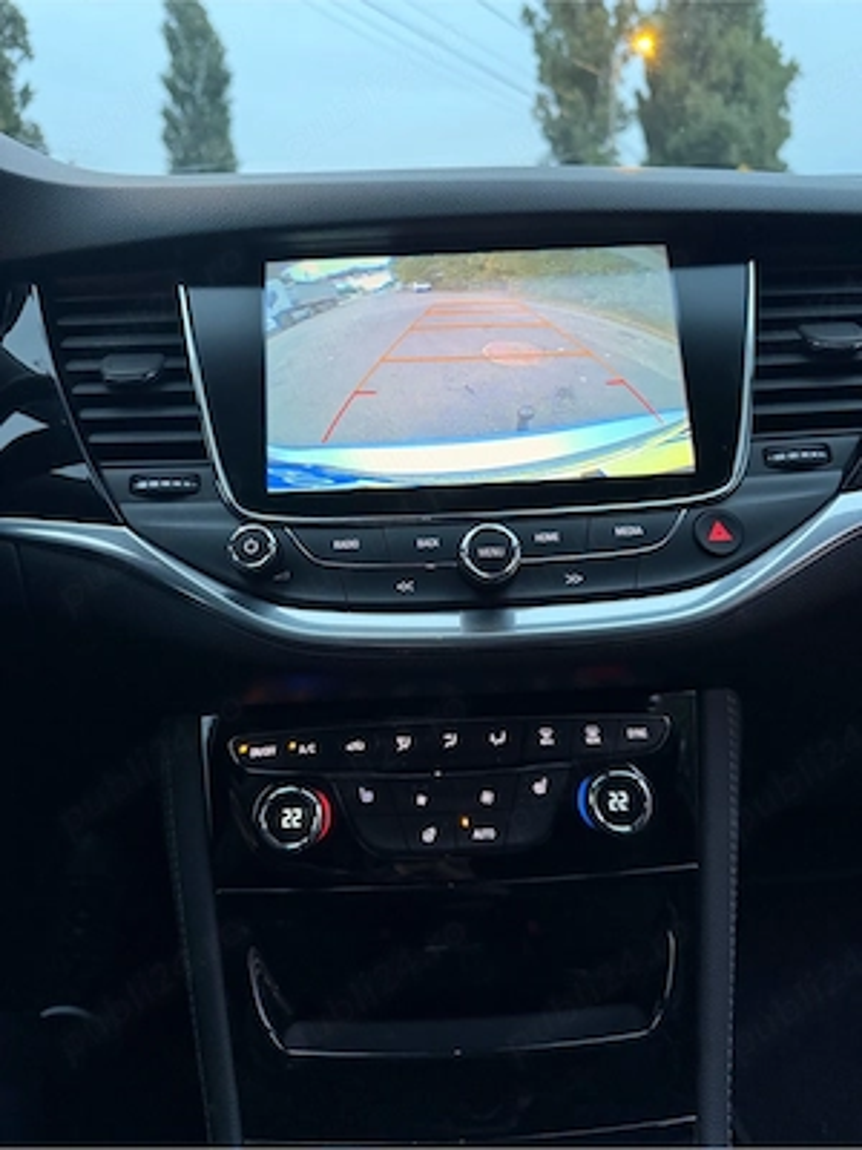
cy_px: 575
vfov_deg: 71.6
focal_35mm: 24
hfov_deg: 56.8
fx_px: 797
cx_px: 431
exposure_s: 1/50
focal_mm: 6.76
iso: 800
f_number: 1.78
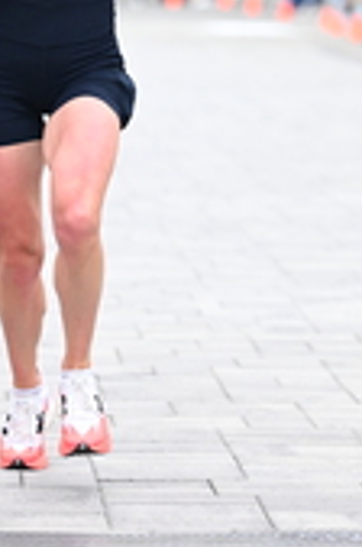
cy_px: 155
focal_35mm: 359
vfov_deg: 5.7
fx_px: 5437
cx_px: 183
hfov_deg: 3.8
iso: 1600
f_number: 2.8
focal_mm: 110
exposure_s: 1/1250
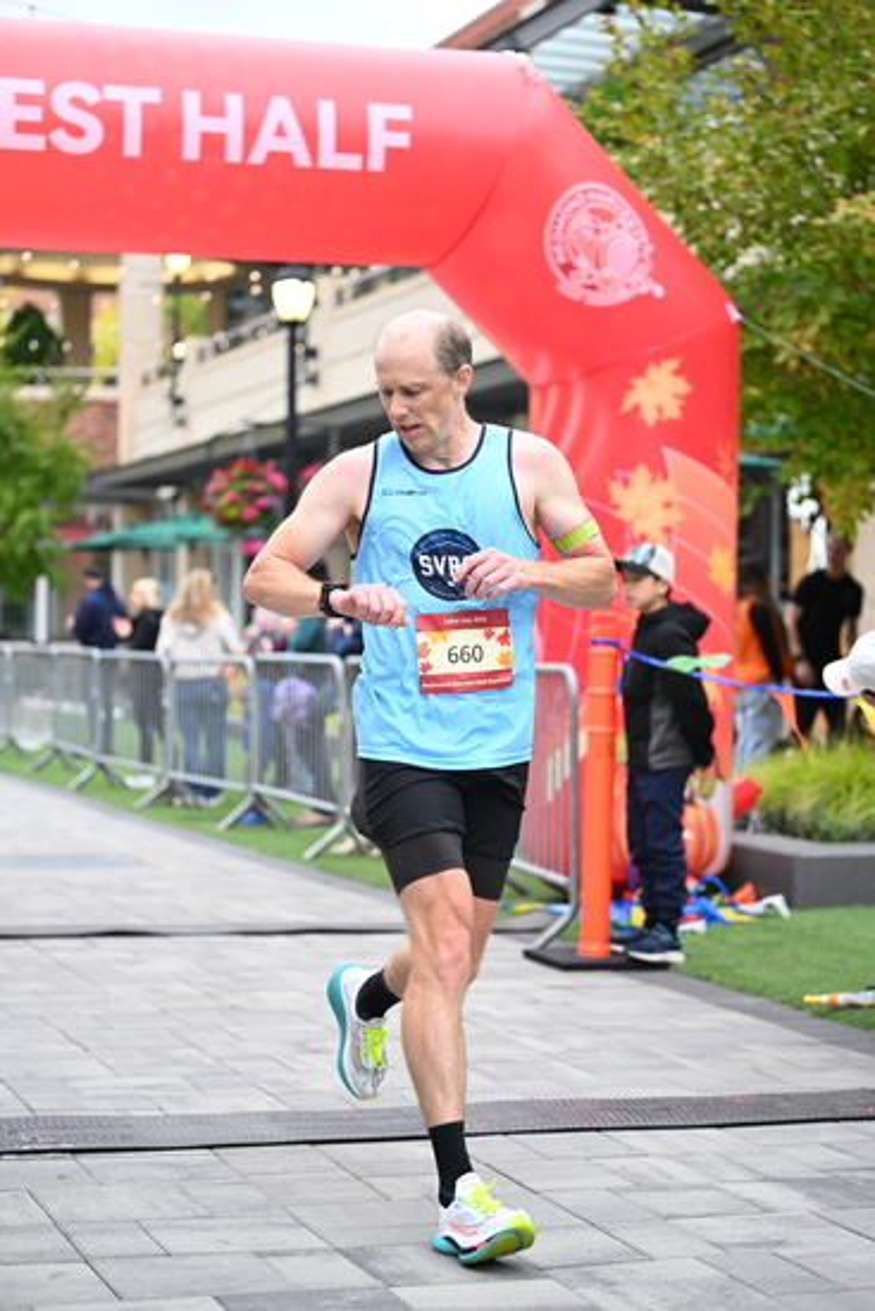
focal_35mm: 70
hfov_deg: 19.5
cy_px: 656
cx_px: 438
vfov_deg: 28.8
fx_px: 2550
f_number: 2.8
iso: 1600
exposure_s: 1/1000
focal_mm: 70
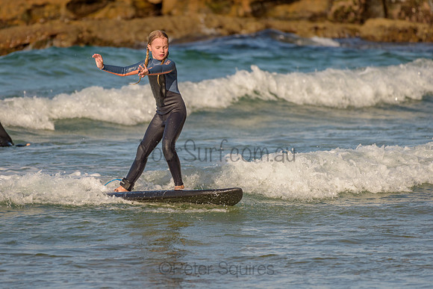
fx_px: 7379
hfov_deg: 3.4
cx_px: 167
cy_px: 143
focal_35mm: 613
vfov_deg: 2.2
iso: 200
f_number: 5.6
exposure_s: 1/2000
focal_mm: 500
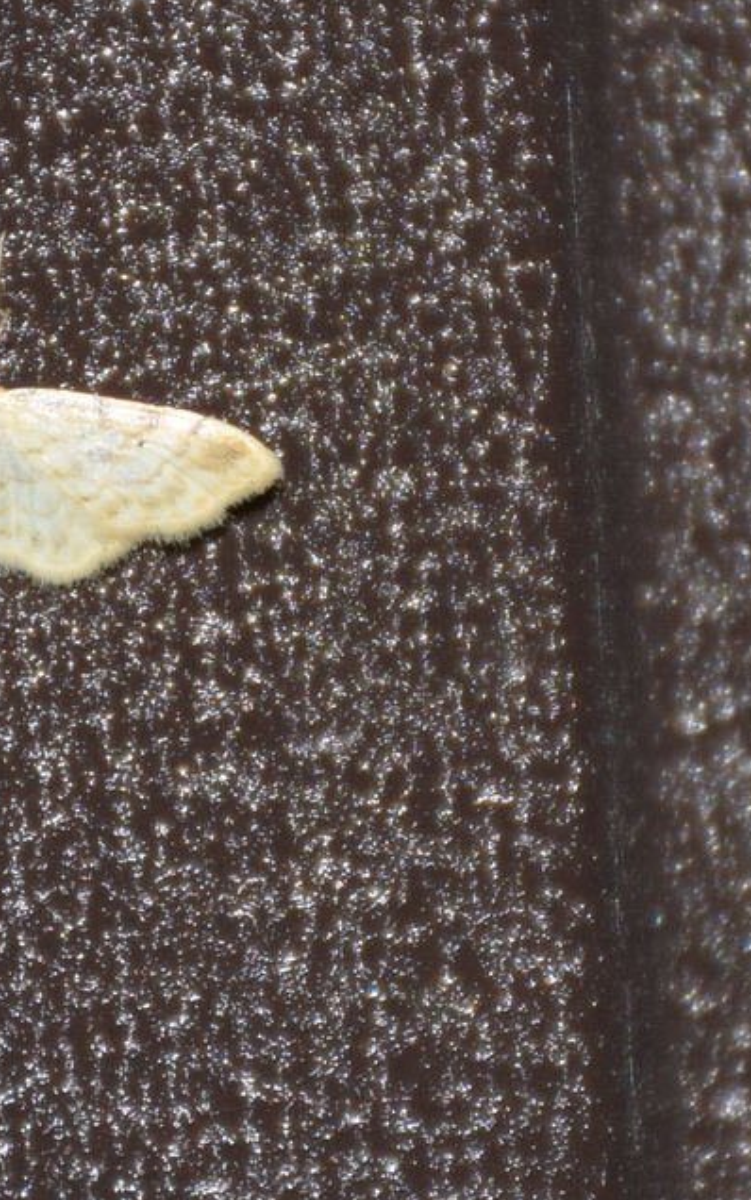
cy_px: 600
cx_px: 100
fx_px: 10568
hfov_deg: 4.1
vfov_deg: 6.5
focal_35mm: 323
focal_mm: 140
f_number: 7.1
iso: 320
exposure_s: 1/60
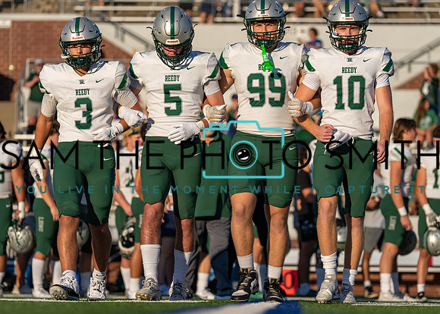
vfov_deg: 9.6
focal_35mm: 150
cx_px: 217
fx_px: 1869
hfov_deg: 13.4
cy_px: 169
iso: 100
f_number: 2.8
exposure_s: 1/2000
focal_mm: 127
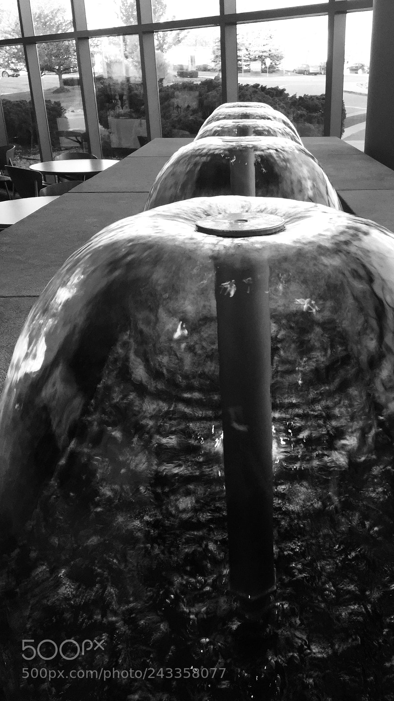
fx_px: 594
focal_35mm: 32
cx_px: 260
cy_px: 353
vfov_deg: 61.0
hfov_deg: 36.3
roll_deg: +1.1
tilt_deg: -24.3
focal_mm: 4.15
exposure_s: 1/120
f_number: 2.2
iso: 40
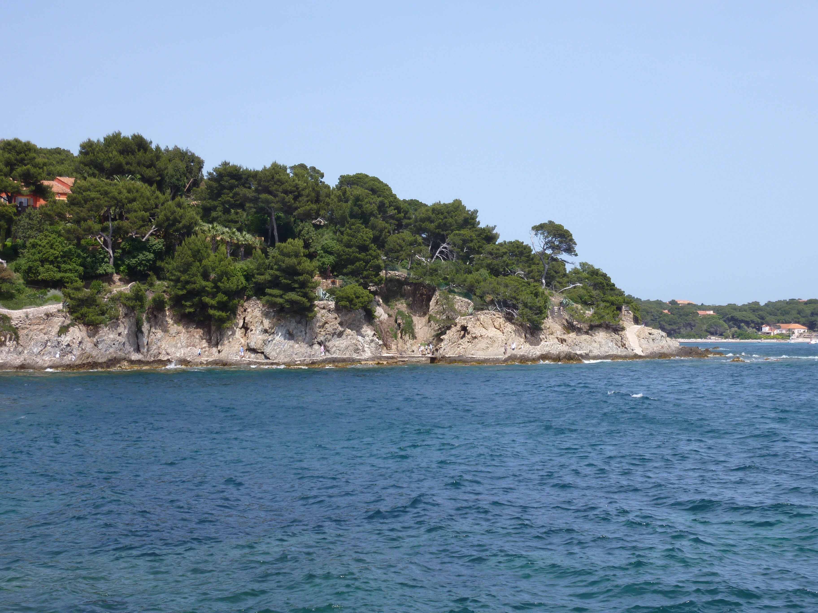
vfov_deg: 26.6
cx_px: 409
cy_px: 306
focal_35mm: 55
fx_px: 1300
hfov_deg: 34.9
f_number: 4.5
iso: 80
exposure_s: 1/500
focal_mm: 9.1
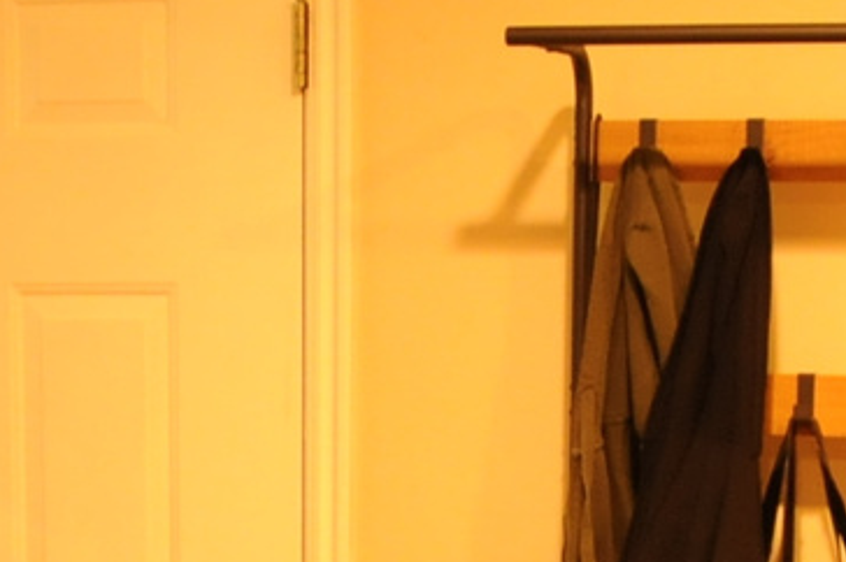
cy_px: 1266
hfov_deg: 13.5
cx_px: 274
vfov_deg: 8.4
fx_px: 3569
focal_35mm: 152
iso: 800
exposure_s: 1/13
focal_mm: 18
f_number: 4
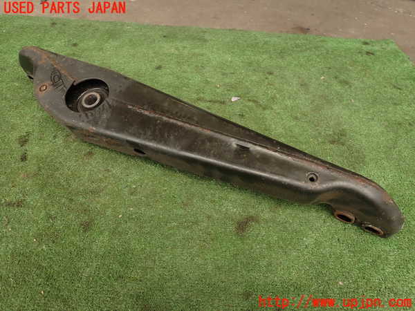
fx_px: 300
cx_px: 208
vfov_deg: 54.9
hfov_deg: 69.4
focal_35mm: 25
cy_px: 156
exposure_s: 1/160
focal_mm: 4.5
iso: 100
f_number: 2.8
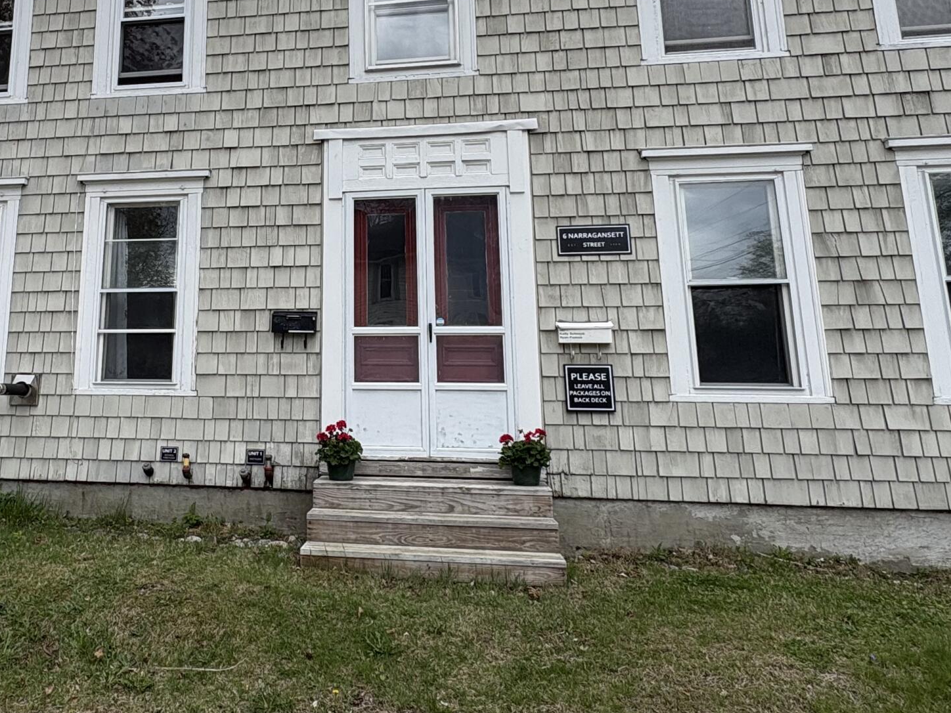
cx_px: 298
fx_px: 797
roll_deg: -0.3
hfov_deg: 59.8
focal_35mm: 29
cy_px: 235
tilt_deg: +12.0
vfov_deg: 47.4
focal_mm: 2.22
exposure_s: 1/968
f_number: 2.2
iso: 40
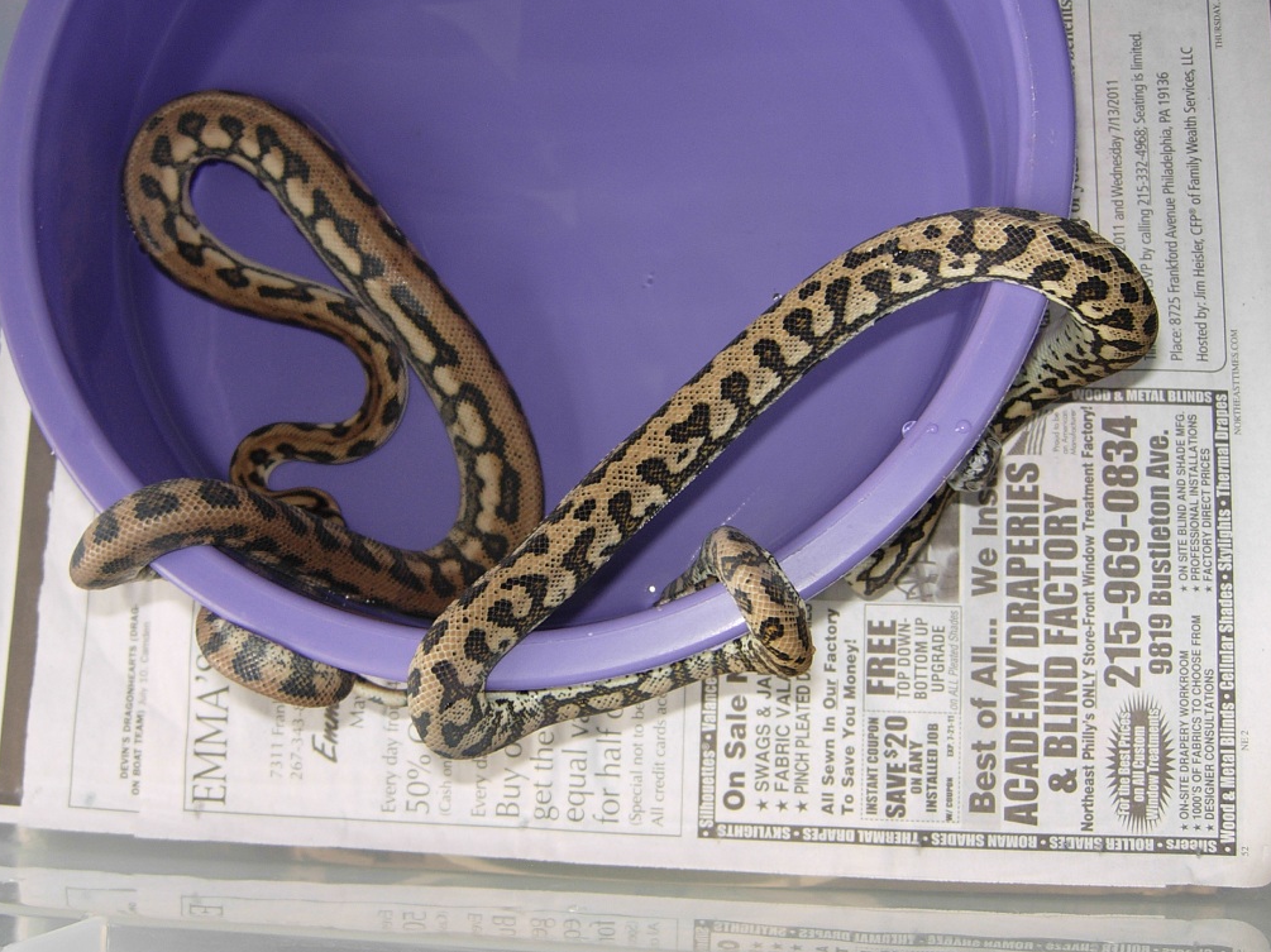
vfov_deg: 33.6
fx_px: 1578
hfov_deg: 43.8
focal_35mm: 43
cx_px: 584
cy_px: 448
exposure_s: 1/45.2
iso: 50
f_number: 2.7
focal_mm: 7.5
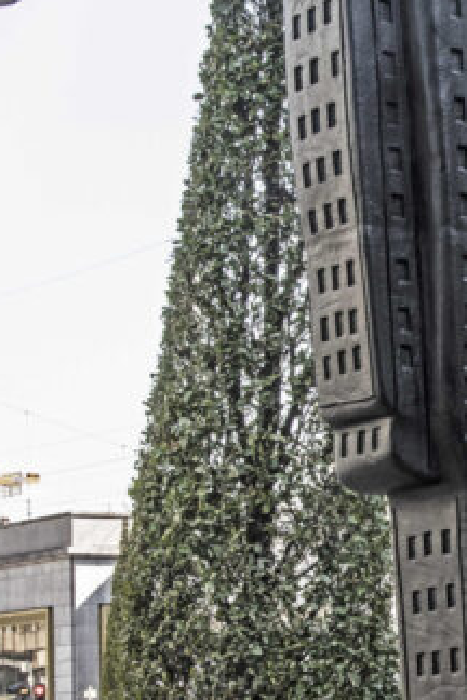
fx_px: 2354
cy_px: 564
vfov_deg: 16.8
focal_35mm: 121
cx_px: 543
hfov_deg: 11.1
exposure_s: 1/60
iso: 400
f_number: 16
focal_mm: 34
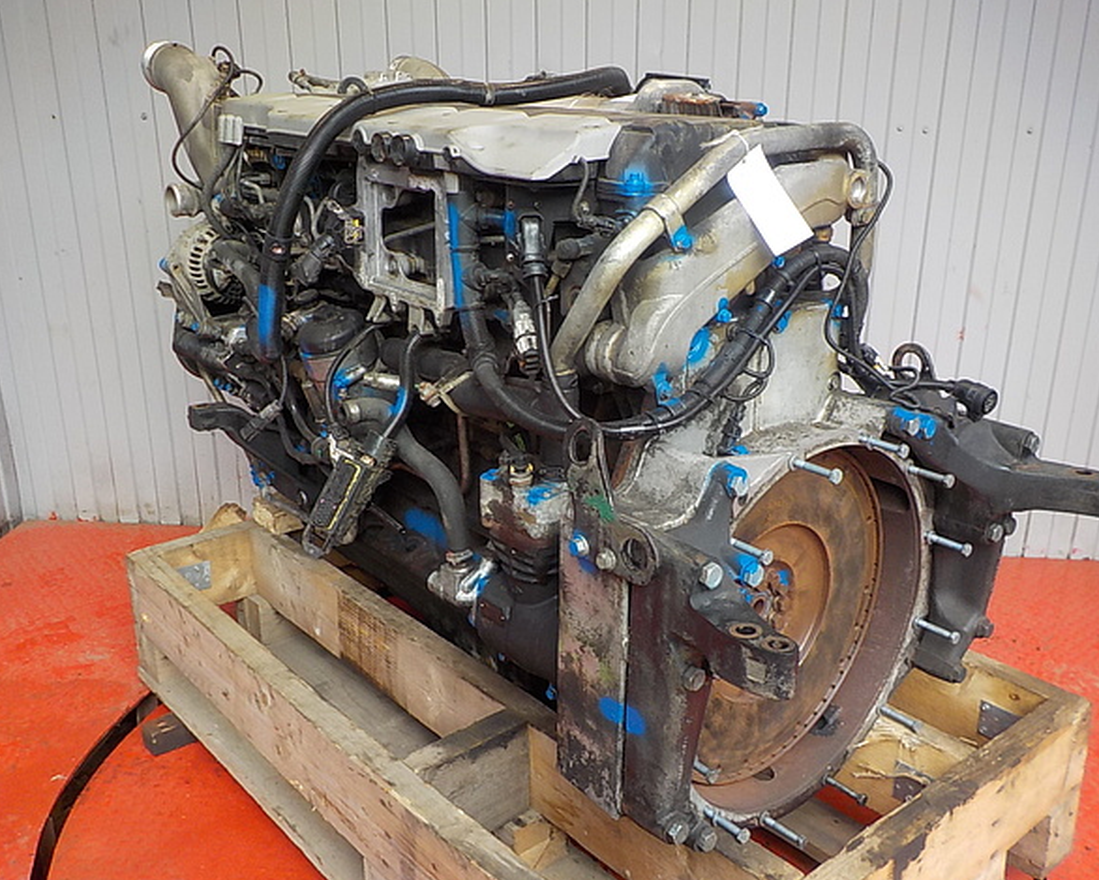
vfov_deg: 45.8
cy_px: 443
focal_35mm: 32
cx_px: 574
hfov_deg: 55.6
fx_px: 1041
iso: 125
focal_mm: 4.1
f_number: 3.3
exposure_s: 1/40
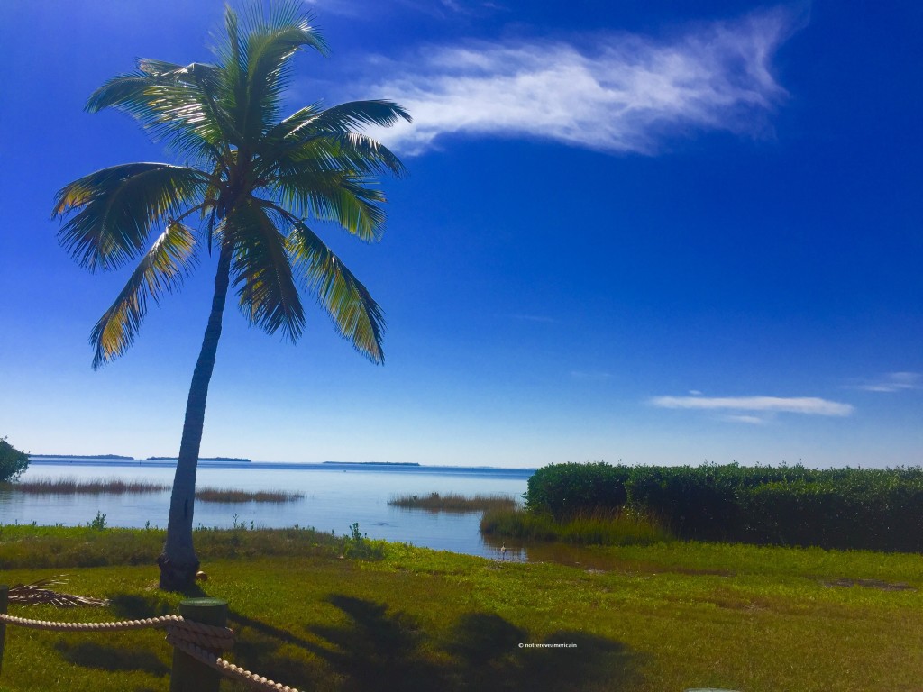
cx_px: 462
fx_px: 773
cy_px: 346
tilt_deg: +8.2
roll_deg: -2.5
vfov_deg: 48.2
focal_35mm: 29
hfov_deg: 61.7
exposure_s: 1/4950
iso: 32
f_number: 2.2
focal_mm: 4.15
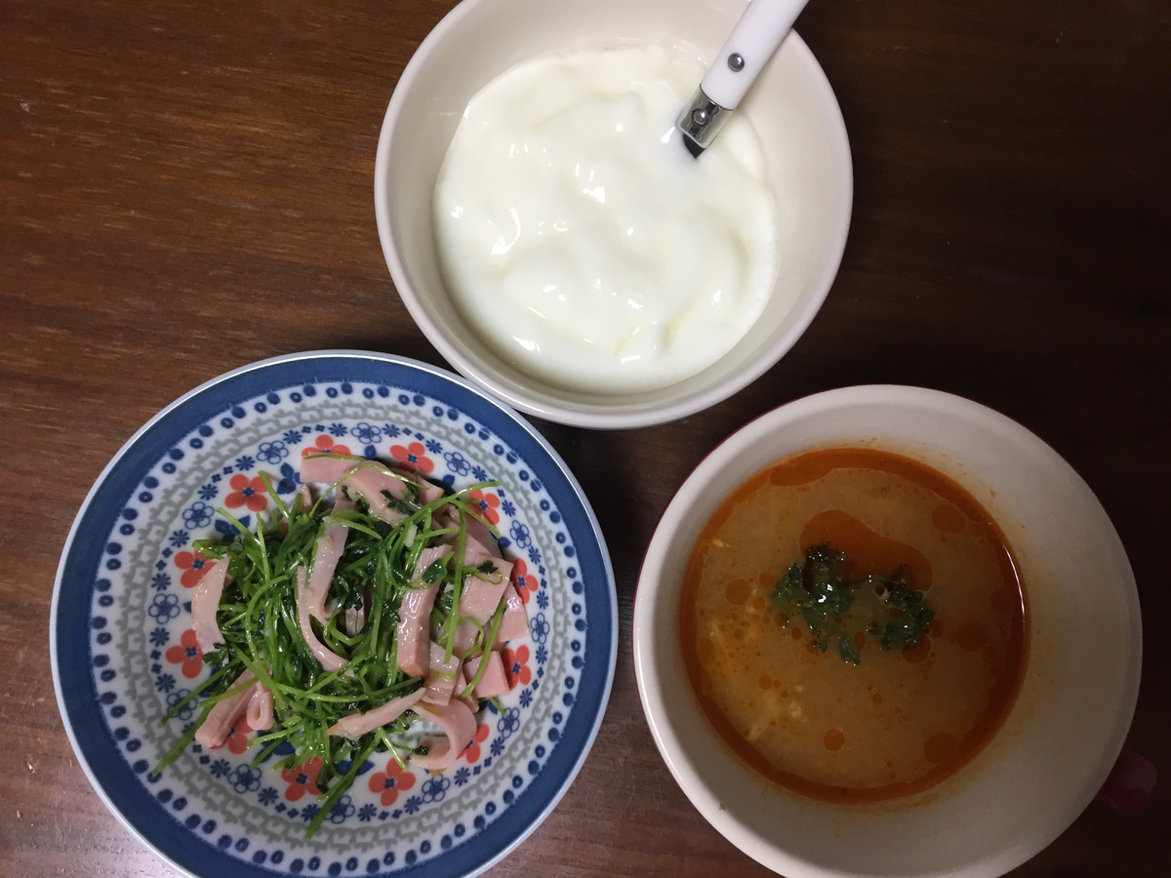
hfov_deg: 61.7
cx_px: 586
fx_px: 981
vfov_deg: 48.2
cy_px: 439
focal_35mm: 29
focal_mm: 4.15
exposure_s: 1/30
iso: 80
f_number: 2.2
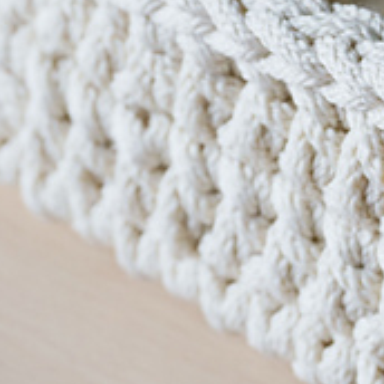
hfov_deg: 9.6
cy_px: 36
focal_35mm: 180
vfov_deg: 9.7
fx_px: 2259
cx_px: 429
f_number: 5.6
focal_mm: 38
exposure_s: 1/60
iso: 500
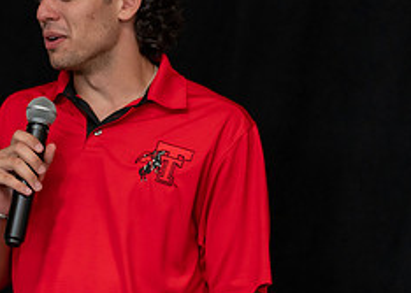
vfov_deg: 9.3
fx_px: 1797
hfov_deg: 13.0
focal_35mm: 154
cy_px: 181
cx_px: 139
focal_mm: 50
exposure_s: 1/320
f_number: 1.2
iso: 250
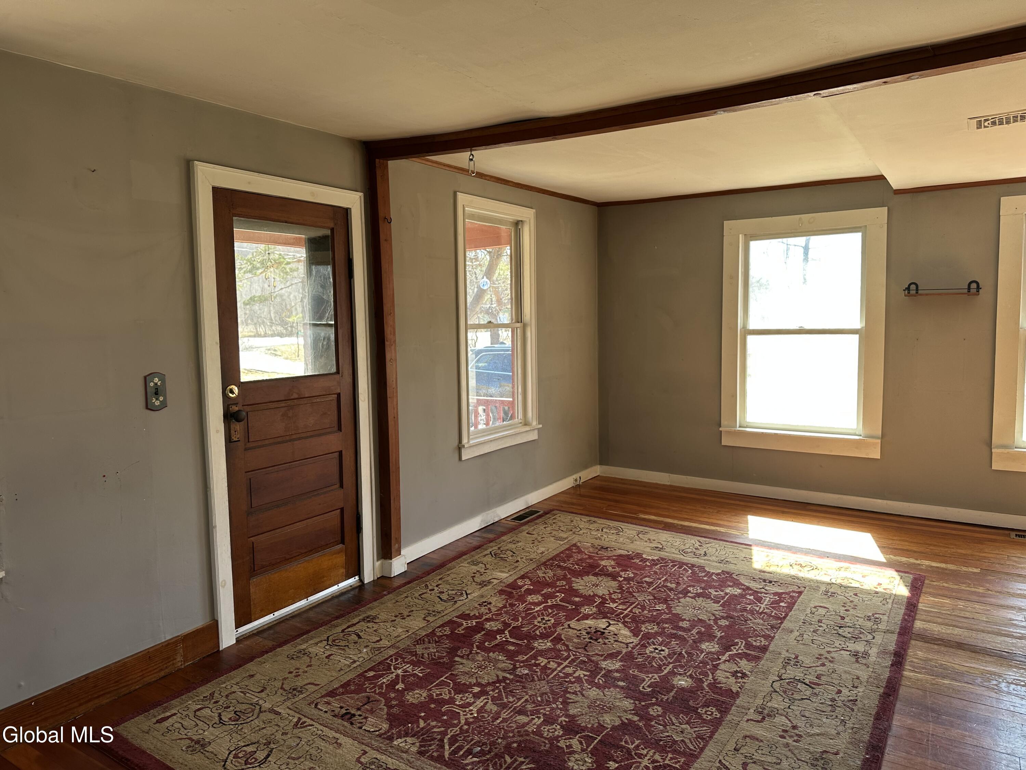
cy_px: 385
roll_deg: +0.6
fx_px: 711
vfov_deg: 56.8
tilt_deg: -4.2
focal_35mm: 24
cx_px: 513
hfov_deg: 71.6
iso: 80
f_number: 1.78
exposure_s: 1/121
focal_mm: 6.86
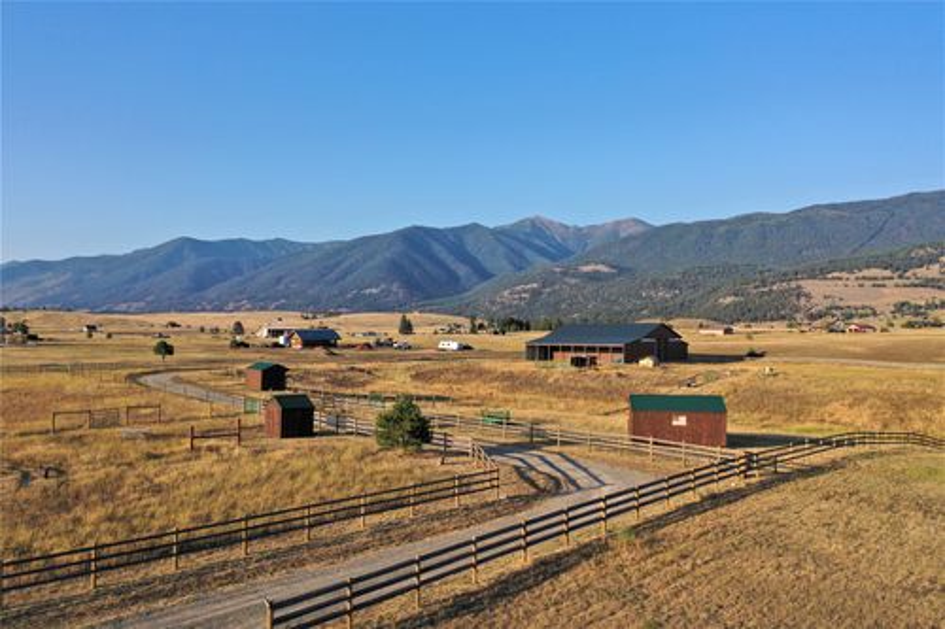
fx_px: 735
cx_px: 472
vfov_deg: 46.4
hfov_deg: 65.5
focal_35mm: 28
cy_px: 314
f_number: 2.8
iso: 100
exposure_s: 1/1250
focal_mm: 10.26
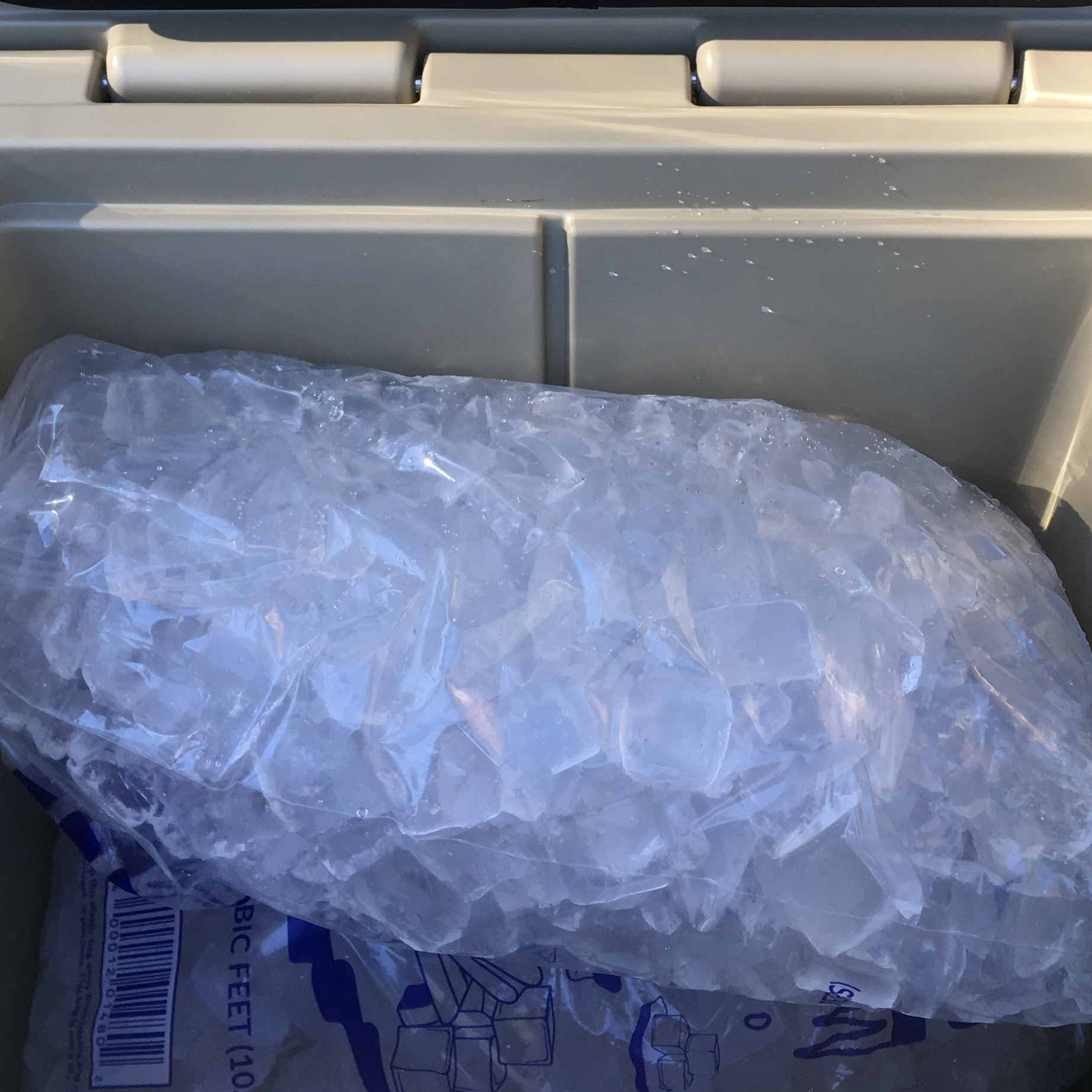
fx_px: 1999
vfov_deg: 29.9
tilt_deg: -52.3
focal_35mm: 56
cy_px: 237
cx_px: 530
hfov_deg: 30.6
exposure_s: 1/120
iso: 32
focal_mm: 4.15
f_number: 2.2
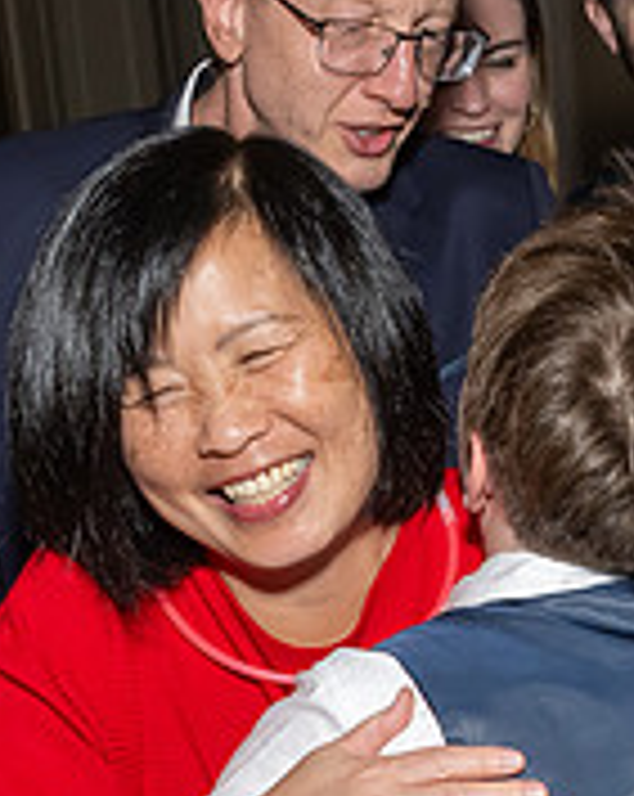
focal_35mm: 92
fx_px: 2163
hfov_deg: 16.4
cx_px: 611
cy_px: 685
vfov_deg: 20.5
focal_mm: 17
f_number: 8
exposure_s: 1/250
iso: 1000
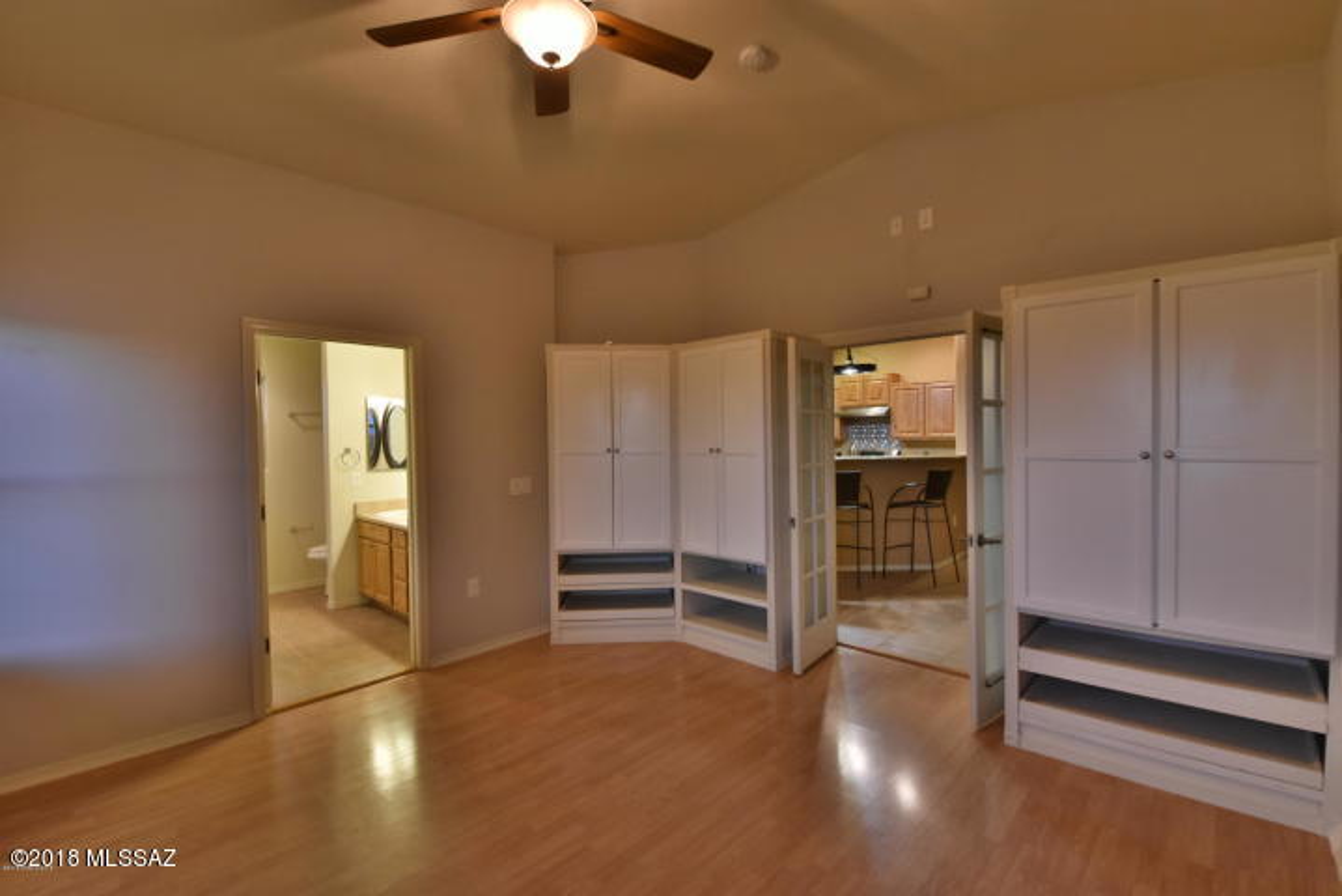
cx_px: 671
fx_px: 559
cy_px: 448
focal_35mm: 15
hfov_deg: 100.4
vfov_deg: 77.4
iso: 2000
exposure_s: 1/40
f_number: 4.8
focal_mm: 10
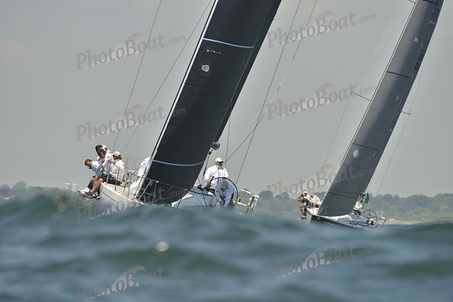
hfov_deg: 5.2
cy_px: 151
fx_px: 5034
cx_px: 226
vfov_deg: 3.4
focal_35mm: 400
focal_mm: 400
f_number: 7.1
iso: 280
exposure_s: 1/1250
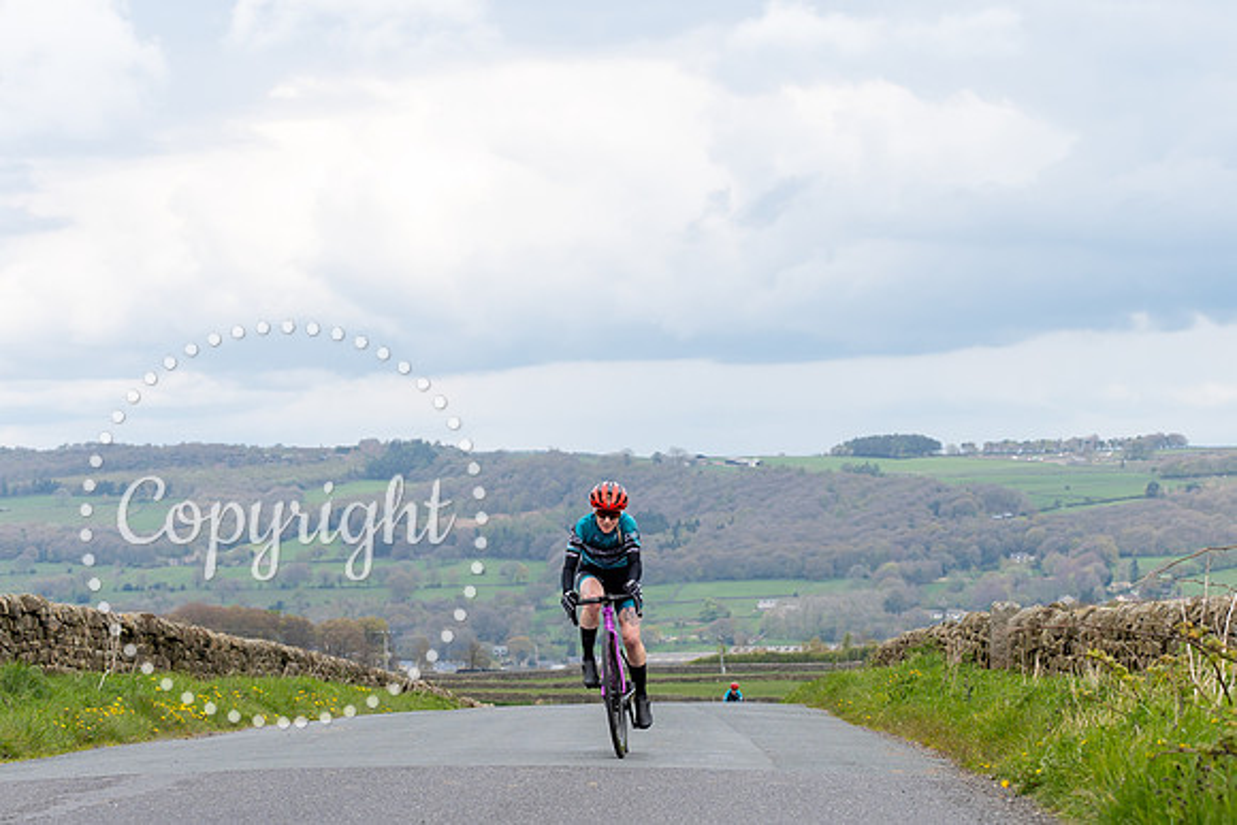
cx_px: 741
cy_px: 560
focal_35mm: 129
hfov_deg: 15.9
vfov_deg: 10.7
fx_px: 4422
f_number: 4.5
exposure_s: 1/640
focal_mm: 65
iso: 200
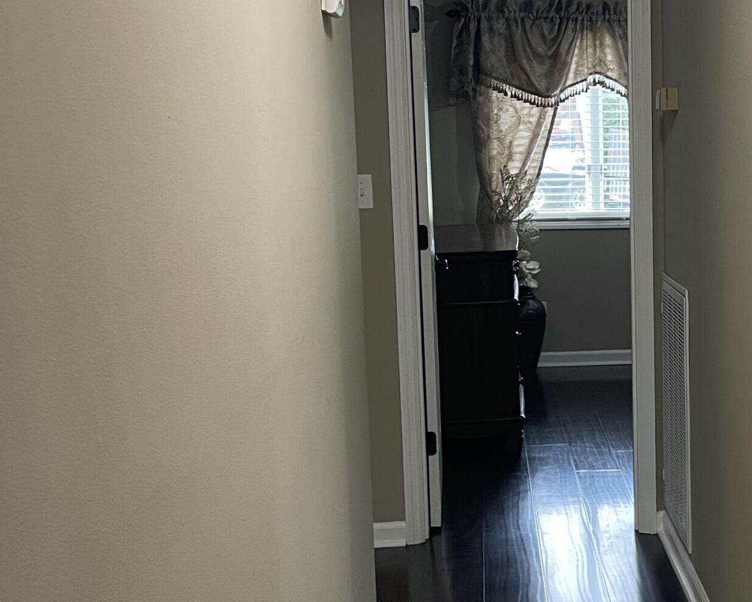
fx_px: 1313
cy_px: 359
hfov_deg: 30.8
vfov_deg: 25.8
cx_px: 648
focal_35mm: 59
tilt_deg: -11.0
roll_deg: +0.2
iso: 160
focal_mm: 5.1
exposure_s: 1/60
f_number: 1.6
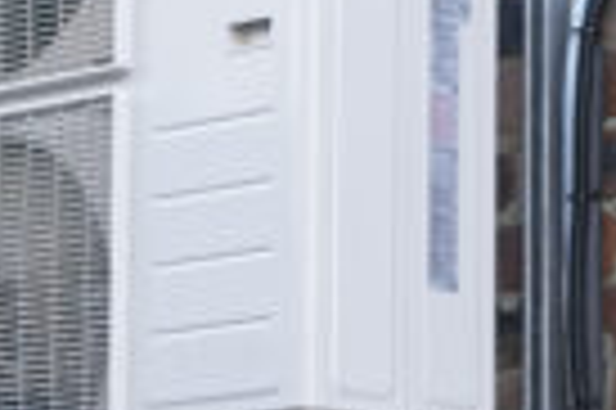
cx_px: -115
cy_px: 214
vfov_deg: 4.6
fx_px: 5144
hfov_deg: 6.8
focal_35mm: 301
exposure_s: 1/60
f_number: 4
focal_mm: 55
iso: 200
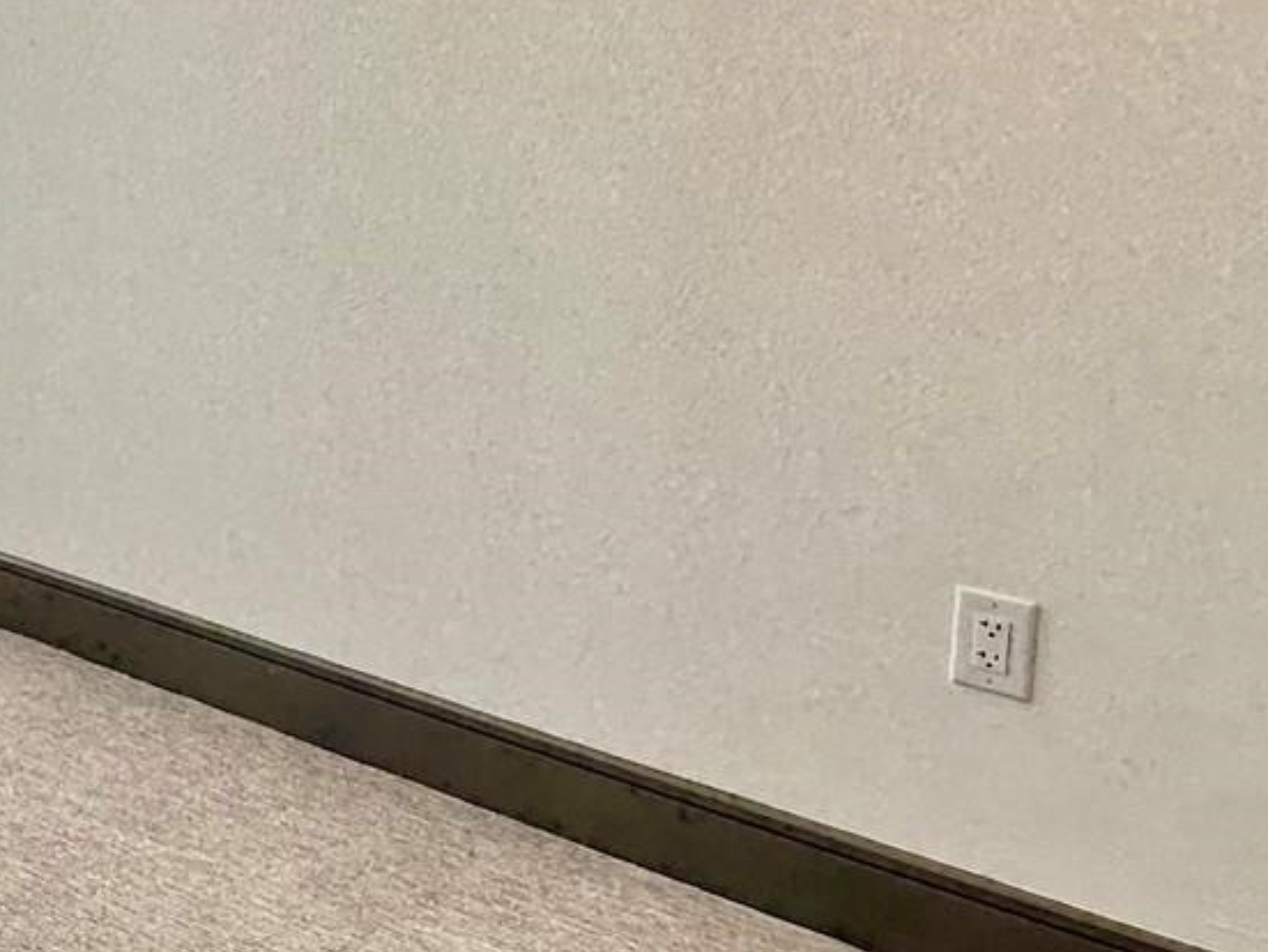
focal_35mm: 52
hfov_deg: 27.8
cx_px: -529
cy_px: 87
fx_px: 1906
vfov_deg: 27.0
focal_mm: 2.22
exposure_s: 1/302
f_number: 2.2
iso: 40
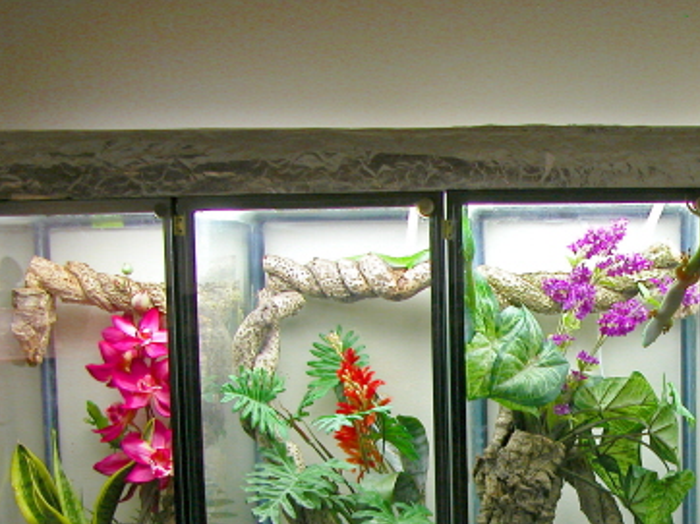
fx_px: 1394
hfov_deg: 27.3
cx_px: 611
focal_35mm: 69
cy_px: 431
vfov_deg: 21.0
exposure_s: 1/16.9
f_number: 2.9
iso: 100
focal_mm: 10
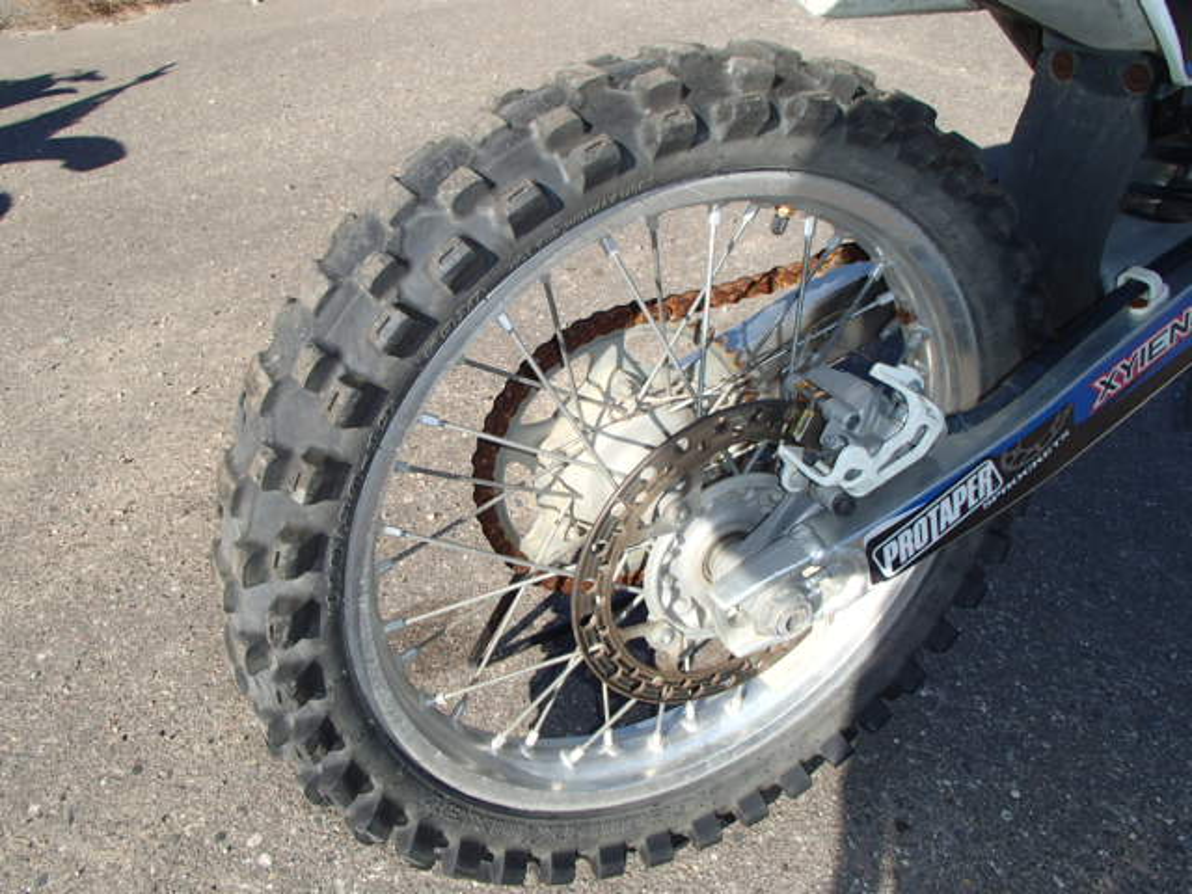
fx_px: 964
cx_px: 596
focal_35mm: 28
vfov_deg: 49.7
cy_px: 447
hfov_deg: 63.4
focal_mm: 5
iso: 100
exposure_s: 1/500
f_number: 3.9
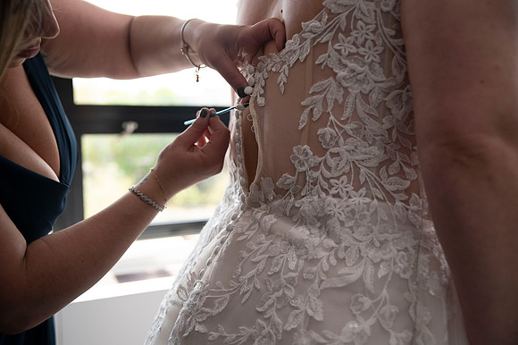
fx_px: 518
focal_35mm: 36
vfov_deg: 36.8
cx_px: 259
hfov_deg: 53.2
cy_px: 172
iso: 1600
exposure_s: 1/1600
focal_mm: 36
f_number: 2.8
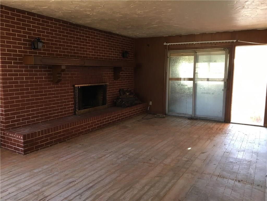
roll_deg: -0.6
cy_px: 100
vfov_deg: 48.2
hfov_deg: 61.7
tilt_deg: -8.0
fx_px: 224
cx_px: 134
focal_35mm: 29
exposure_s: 1/30
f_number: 2.2
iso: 80
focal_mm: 4.15
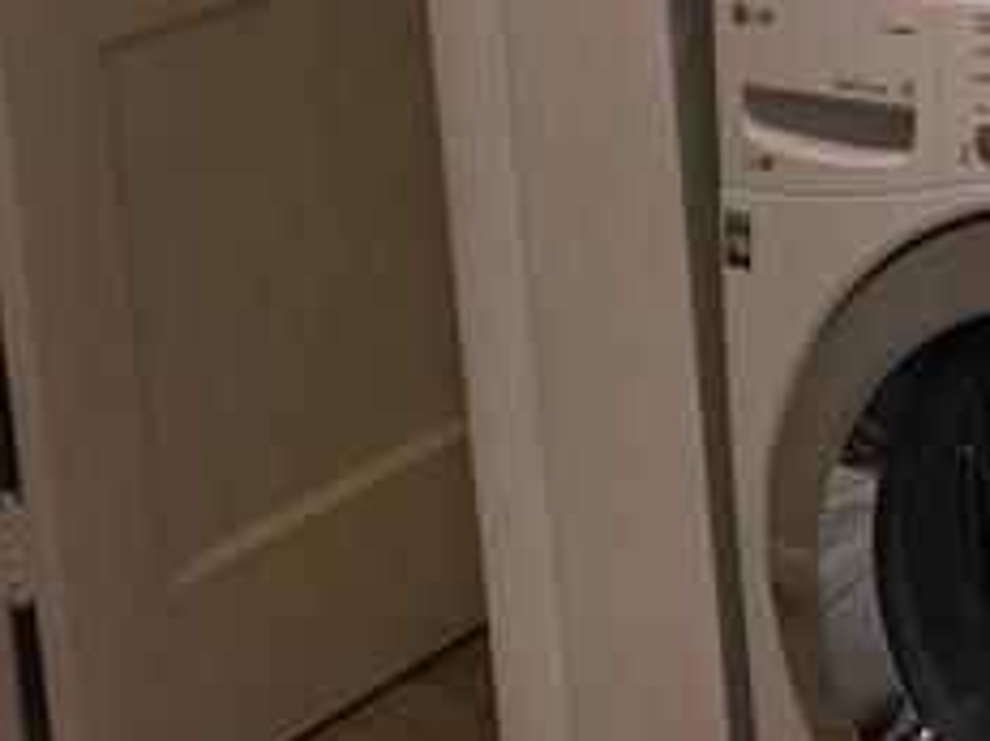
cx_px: 1710
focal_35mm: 102
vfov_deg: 13.5
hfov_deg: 16.5
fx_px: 2916
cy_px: -445
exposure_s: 1/60
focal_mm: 6.3
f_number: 1.7
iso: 32
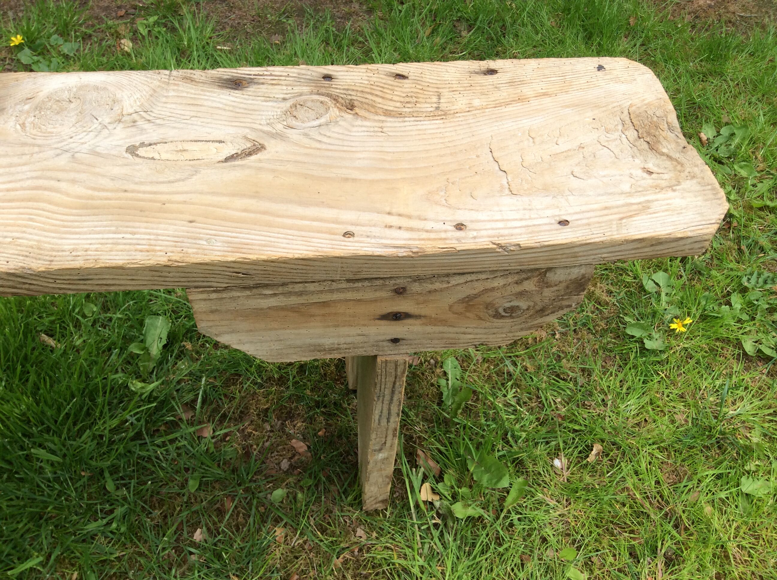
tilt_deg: -49.8
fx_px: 717
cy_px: 290
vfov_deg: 44.1
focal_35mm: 32
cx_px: 388
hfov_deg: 56.9
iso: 32
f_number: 2.4
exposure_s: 1/342
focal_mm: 3.3
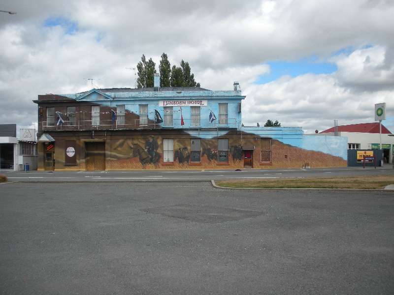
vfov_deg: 40.7
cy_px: 148
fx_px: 398
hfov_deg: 52.6
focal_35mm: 35
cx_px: 197
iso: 64
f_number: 3.5
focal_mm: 6.3
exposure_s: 1/805
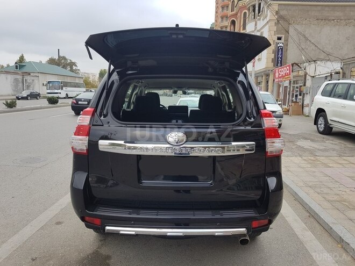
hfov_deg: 67.3
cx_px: 178
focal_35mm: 26
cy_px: 133
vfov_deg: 53.1
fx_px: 267
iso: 40
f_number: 1.7
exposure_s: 1/371
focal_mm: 4.2
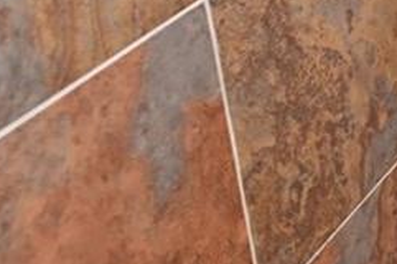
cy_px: -267
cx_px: 931
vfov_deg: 12.8
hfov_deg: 14.7
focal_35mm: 93
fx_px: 1024
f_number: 4
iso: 280
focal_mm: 14
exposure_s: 1/60
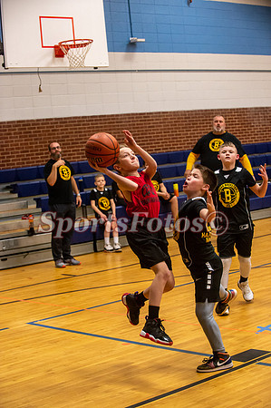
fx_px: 792
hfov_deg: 19.4
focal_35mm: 70
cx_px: 136
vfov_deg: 28.9
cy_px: 204
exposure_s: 1/500
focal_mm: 70
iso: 5000
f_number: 4
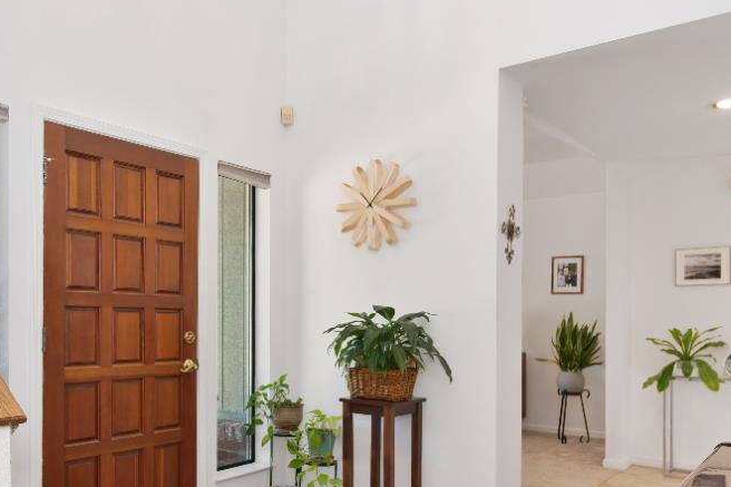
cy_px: 315
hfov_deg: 58.1
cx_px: 277
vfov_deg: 40.7
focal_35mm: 32
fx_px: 650
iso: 500
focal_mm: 14
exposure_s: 1/125
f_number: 6.3
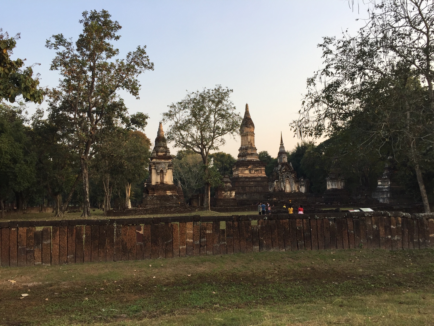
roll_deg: +0.1
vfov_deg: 48.2
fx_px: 364
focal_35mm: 29
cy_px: 163
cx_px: 217
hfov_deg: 61.7
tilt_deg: +5.6
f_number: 2.2
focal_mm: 4.15
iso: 32
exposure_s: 1/319
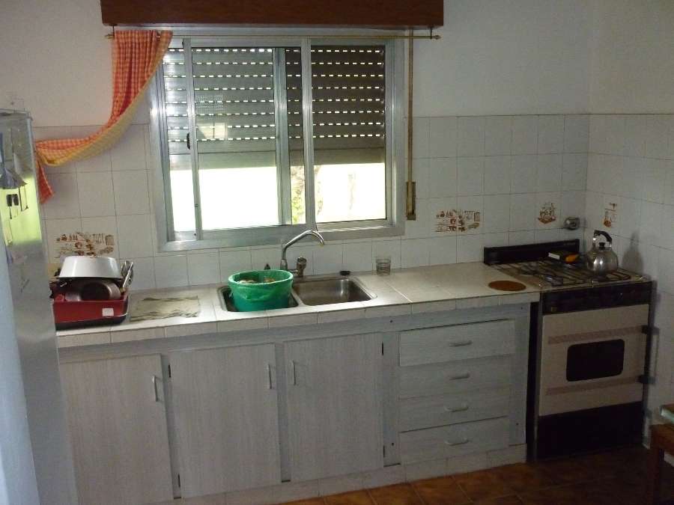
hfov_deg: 55.4
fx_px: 643
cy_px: 252
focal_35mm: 33
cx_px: 337
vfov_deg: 42.9
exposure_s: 1/160
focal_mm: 5.5
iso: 800
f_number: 2.8
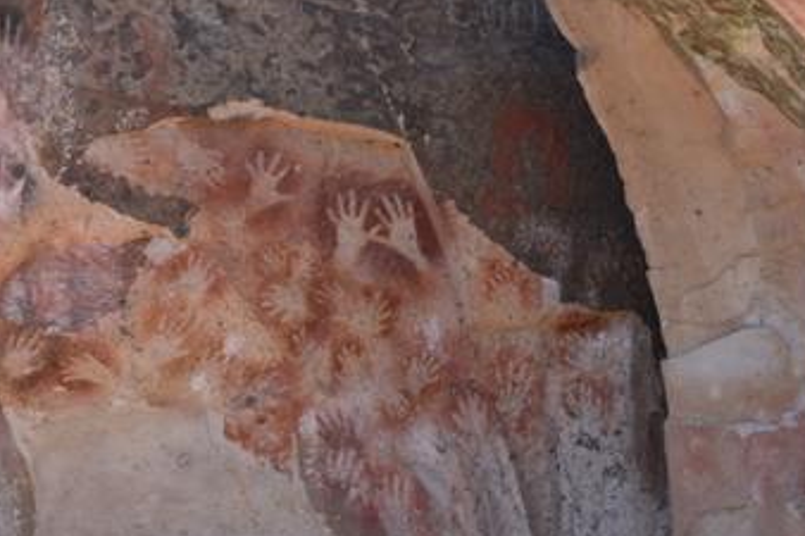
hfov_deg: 20.4
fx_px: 2146
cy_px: 43
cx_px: -36
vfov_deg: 14.1
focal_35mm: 96
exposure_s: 1/160
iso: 100
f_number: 6.3
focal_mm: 24
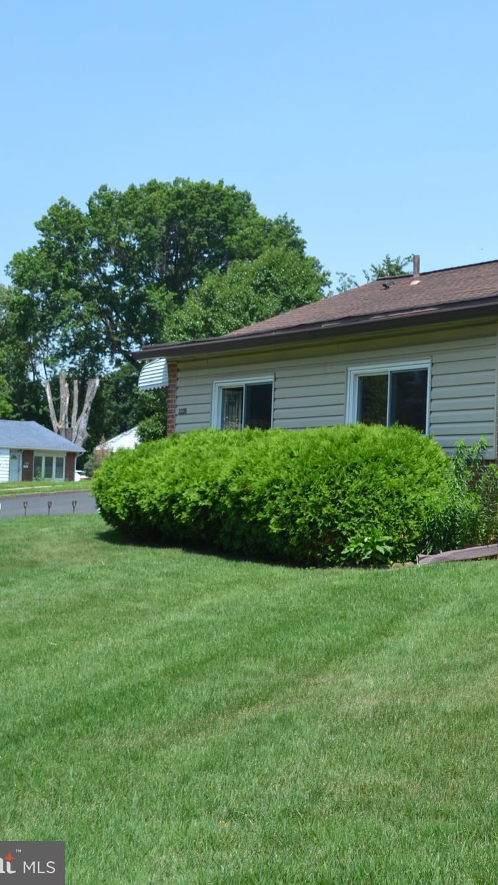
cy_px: 441
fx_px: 1455
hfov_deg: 18.4
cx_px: 591
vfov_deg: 33.8
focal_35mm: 62
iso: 100
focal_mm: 26
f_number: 8
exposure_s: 1/250
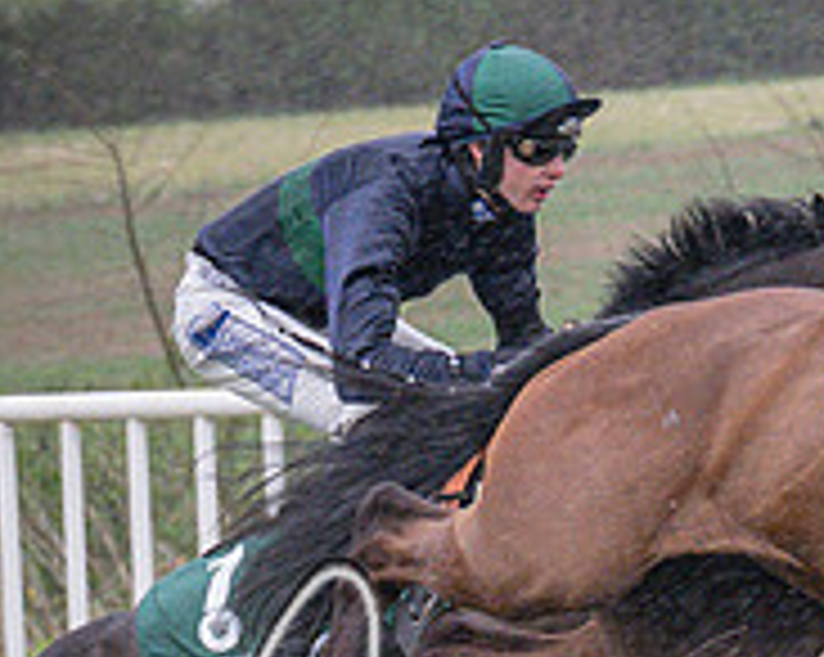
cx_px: 1130
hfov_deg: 4.1
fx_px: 11572
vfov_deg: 3.3
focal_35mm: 475
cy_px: 552
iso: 1600
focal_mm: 70
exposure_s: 1/1000
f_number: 4
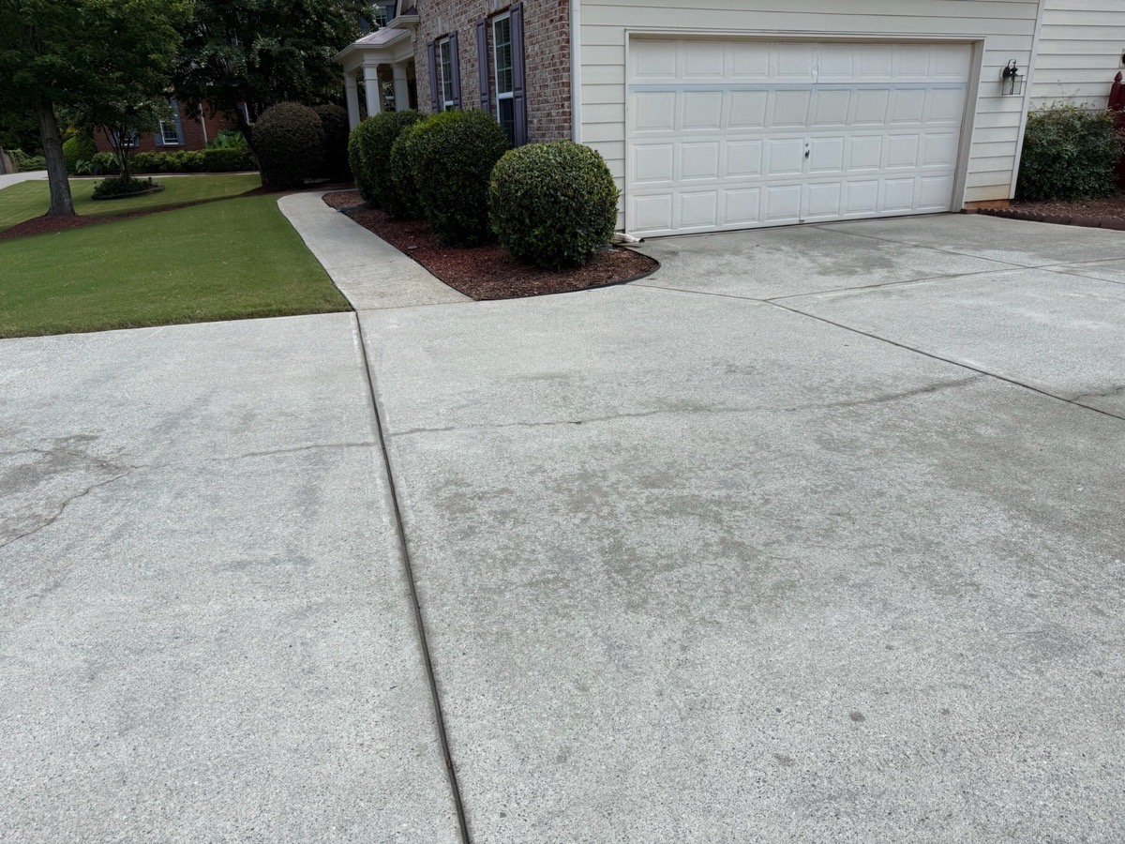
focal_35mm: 24
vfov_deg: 56.8
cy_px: 422
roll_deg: +2.3
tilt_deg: -19.2
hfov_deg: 71.6
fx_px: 780
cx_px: 562
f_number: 1.78
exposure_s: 1/3425
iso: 80
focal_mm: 6.76
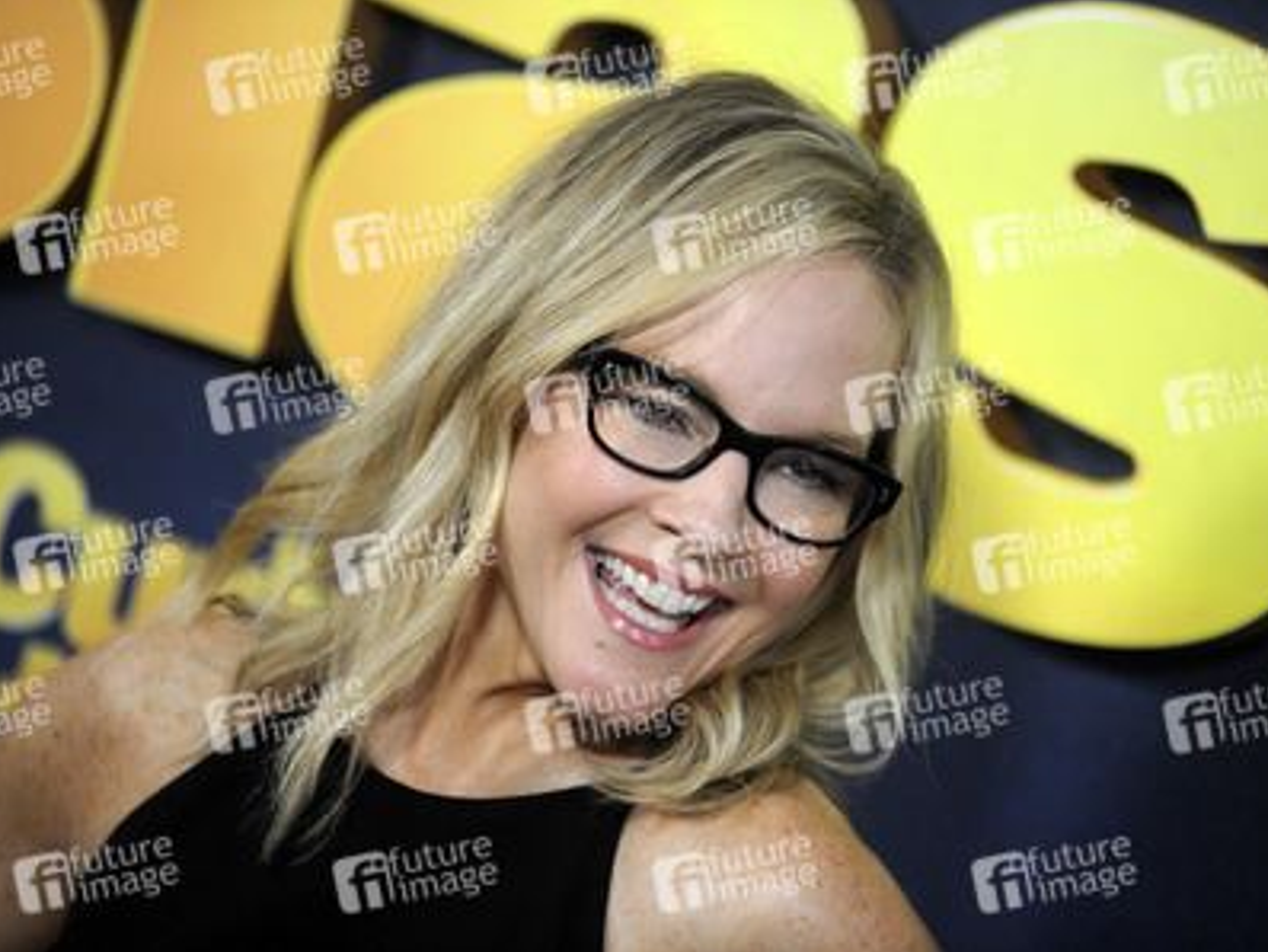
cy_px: 476
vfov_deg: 6.8
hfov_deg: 9.1
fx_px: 7988
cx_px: 648
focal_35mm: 218
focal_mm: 200
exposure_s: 1/400
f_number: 3.2
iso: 1600
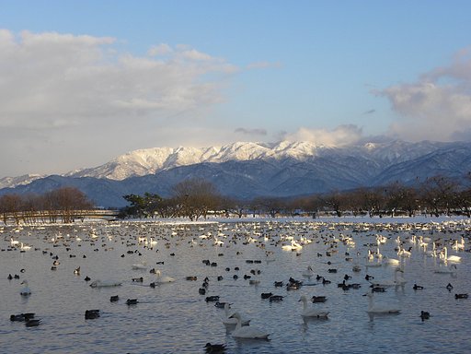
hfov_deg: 29.4
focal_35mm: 66
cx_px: 236
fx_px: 898
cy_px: 177
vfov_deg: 22.3
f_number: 5
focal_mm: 11.8
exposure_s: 1/210
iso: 64
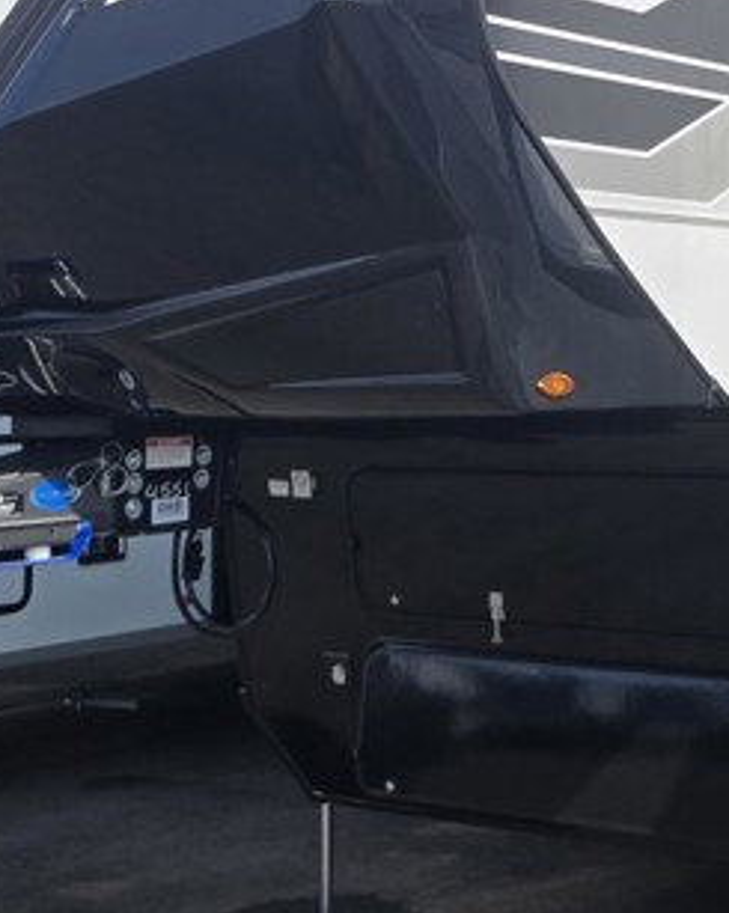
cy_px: 107
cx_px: 646
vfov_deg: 24.7
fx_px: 2026
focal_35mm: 75
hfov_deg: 20.0
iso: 25
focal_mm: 5.4
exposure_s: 1/2517
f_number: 1.8
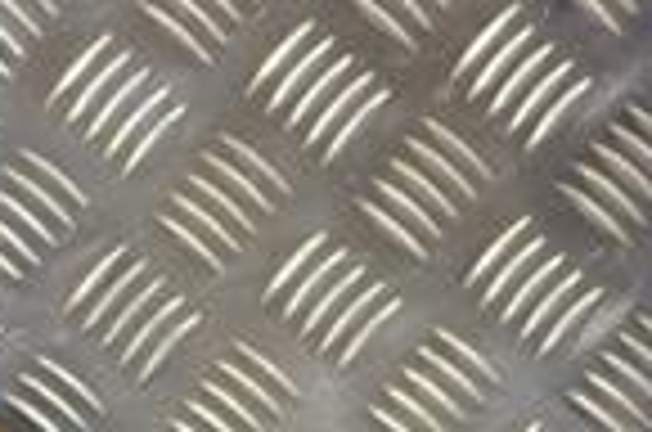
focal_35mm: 224
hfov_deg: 9.2
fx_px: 4048
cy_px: 864
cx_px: 135
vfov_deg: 6.0
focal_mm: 36
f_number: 5
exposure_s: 1/30
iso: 200
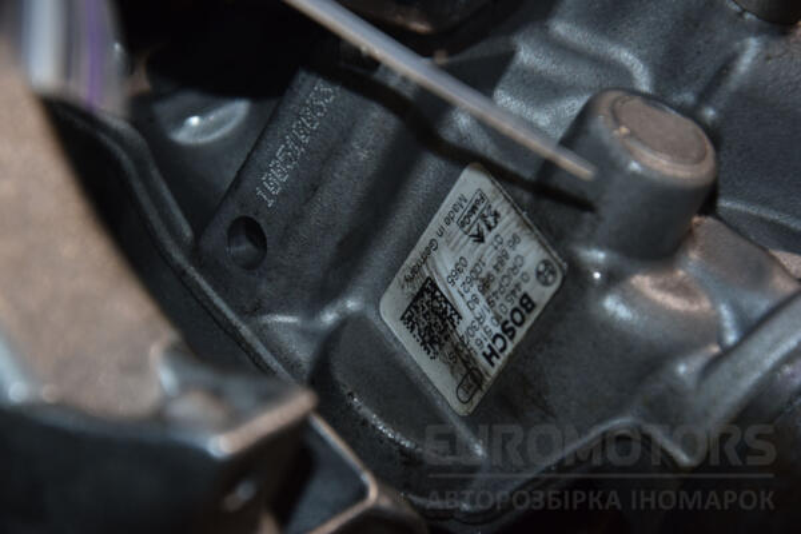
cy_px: 267
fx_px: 3504
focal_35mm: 158
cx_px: 400
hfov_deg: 13.0
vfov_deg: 8.7
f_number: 5.6
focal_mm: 105
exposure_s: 1/60
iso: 800
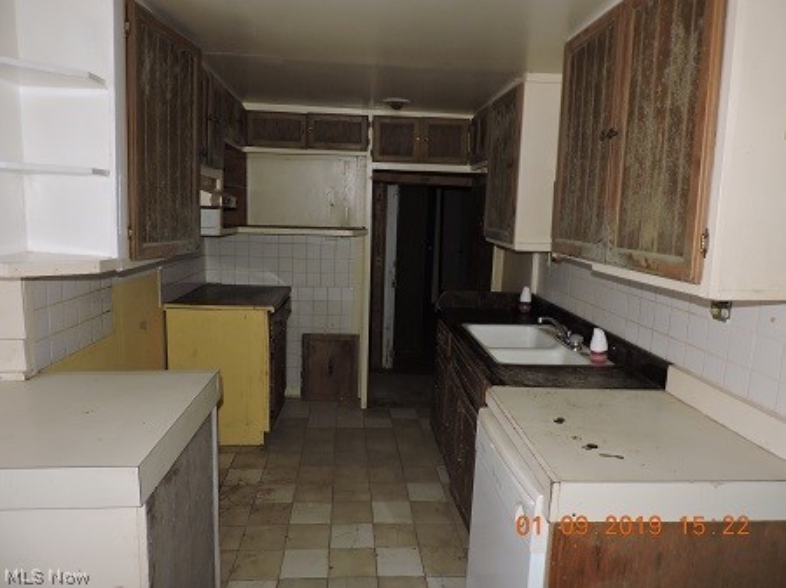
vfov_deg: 56.8
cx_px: 393
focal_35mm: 24
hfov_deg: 71.6
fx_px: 545
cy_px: 294
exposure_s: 1/30
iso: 200
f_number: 3
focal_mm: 4.3
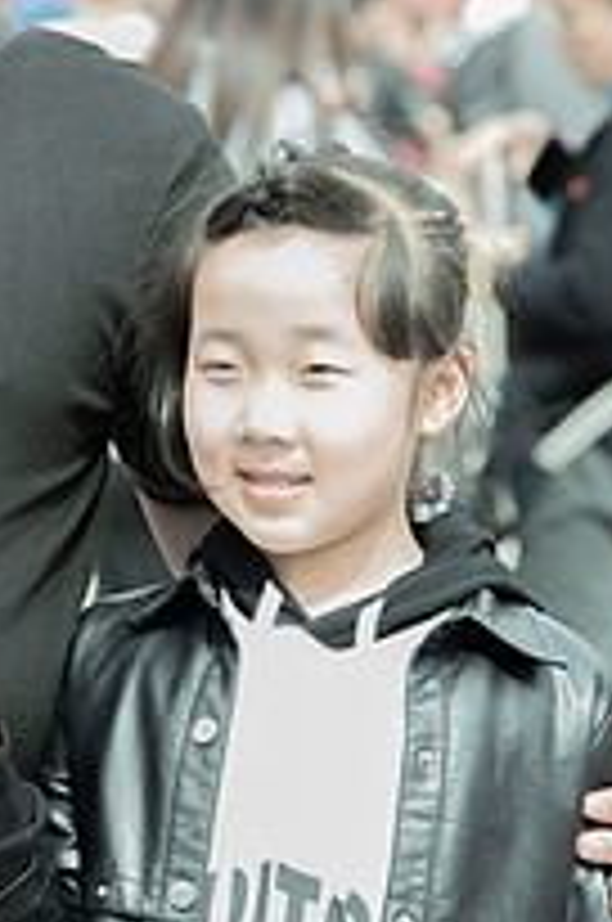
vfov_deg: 9.4
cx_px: 54
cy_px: 432
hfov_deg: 6.2
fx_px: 5629
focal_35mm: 220
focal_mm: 100
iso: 1000
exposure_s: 1/800
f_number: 4.5
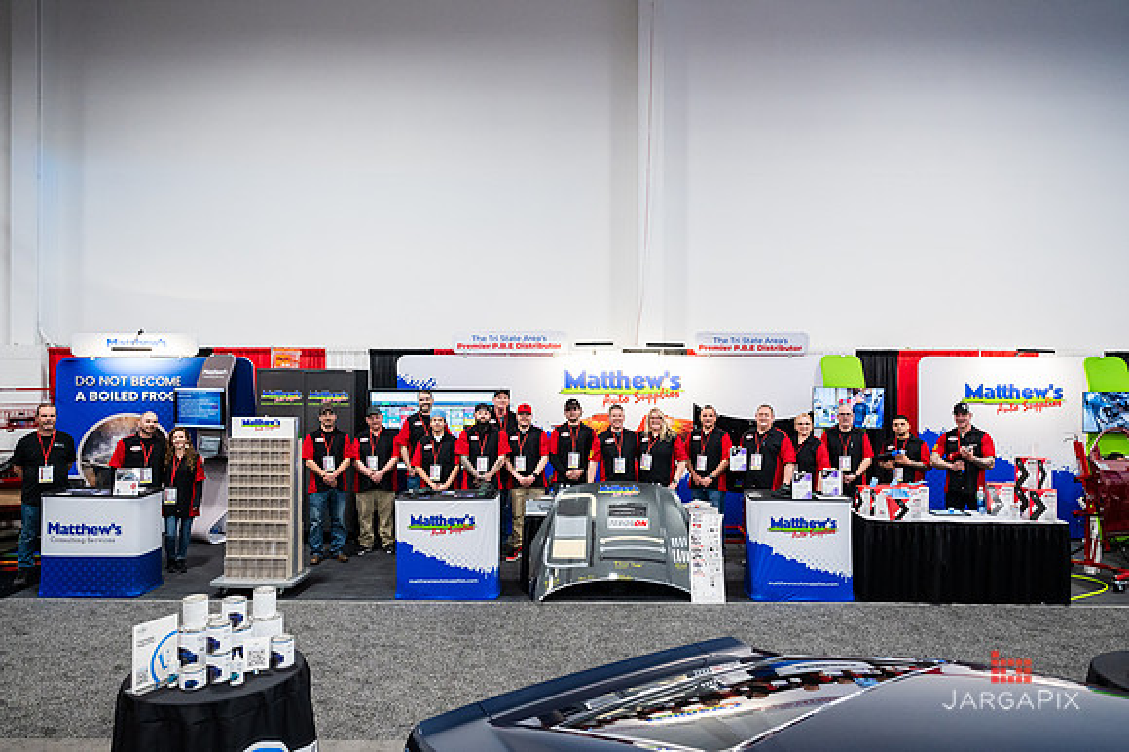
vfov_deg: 50.7
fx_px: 793
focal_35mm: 25
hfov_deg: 70.9
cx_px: 576
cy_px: 370
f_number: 4
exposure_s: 1/200
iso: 3200
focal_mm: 24
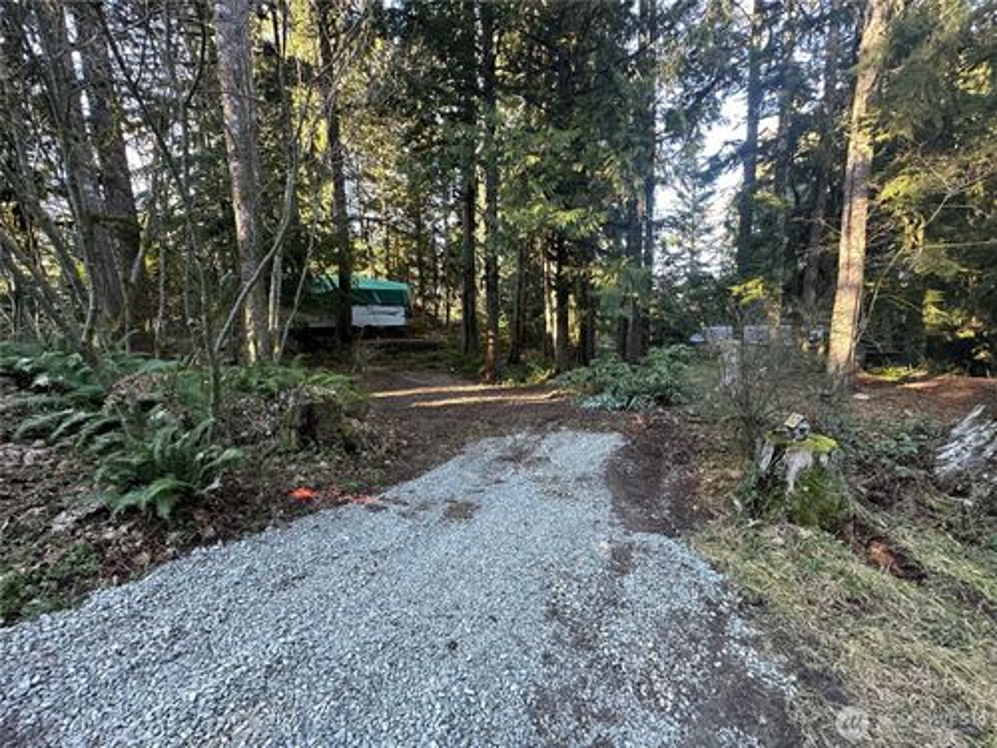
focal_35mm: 14
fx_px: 403
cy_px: 374
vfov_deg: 85.7
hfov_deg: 102.1
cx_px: 498
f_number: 2.2
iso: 250
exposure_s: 1/99
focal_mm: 2.22
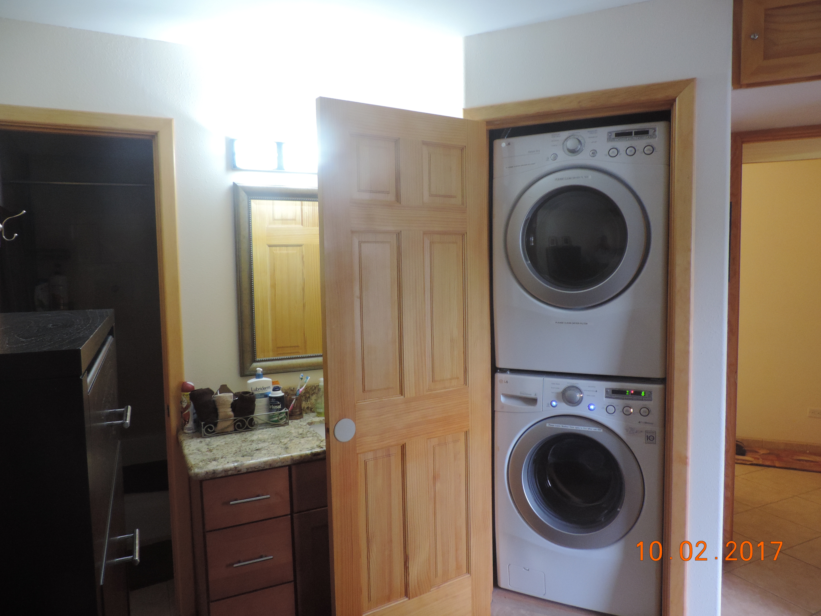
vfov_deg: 56.8
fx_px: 569
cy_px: 308
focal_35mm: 24
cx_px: 410
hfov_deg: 71.6
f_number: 3
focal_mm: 4.3
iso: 400
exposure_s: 1/15
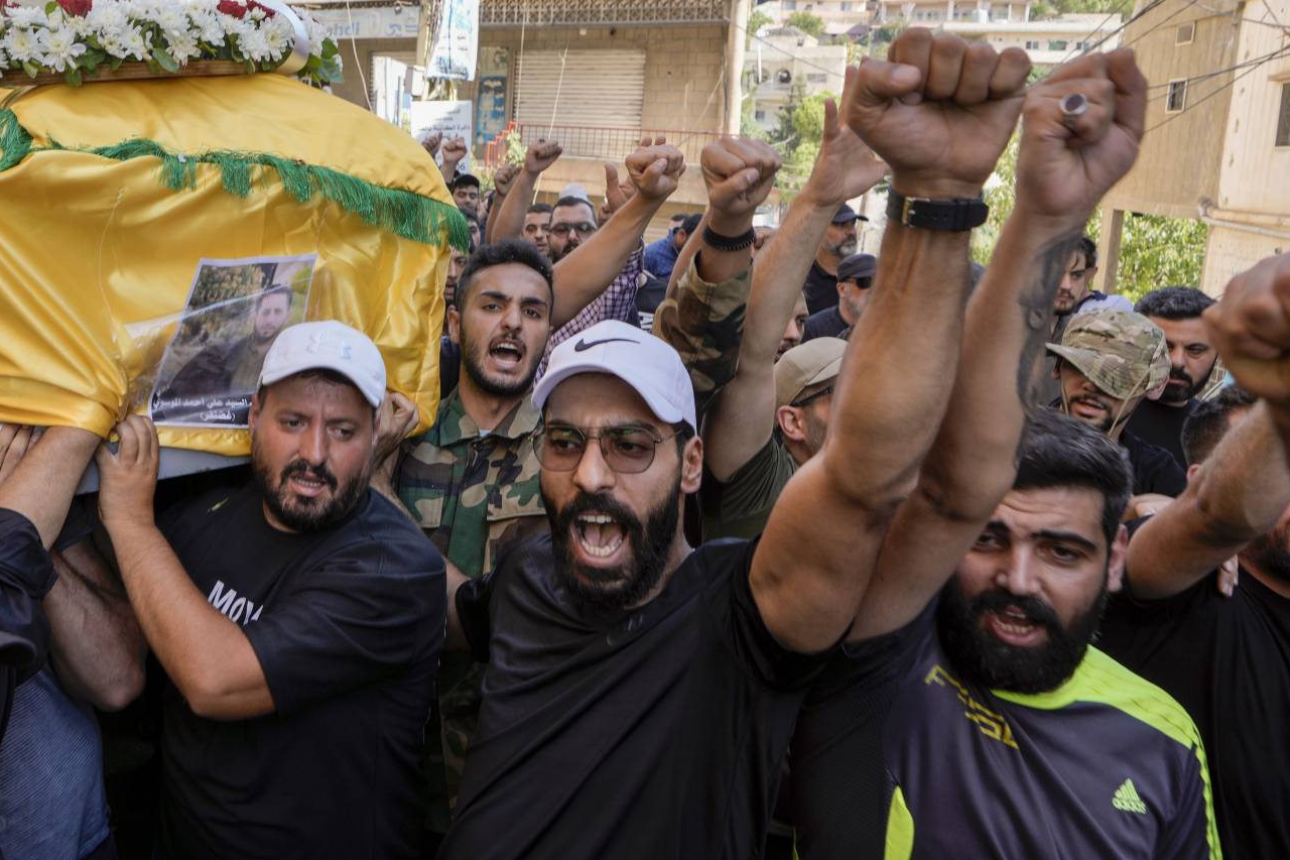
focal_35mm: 25
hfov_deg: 69.8
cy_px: 390
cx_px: 448
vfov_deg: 51.2
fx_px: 896
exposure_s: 1/125
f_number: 5
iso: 100
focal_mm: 16
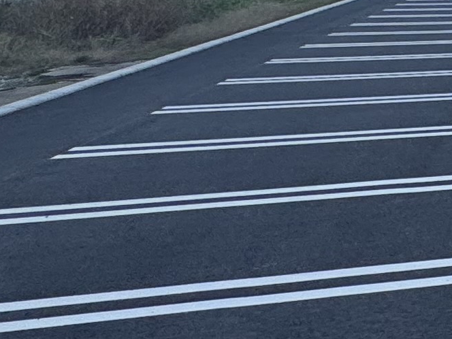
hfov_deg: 14.2
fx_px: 1110
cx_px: 1125
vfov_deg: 14.7
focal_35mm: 85
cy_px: -314
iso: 40
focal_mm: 2.22
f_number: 2.2
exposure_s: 1/515
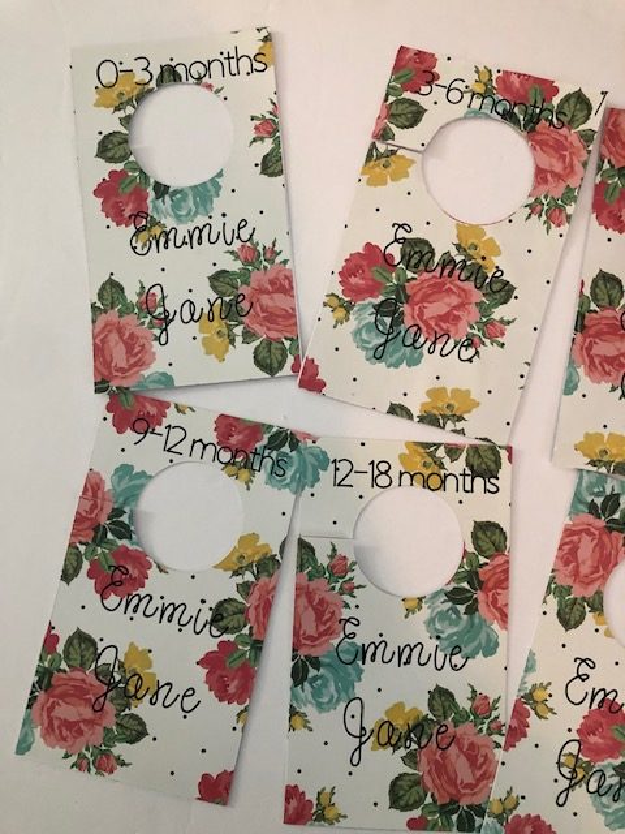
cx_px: 312
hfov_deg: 49.7
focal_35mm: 28
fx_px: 674
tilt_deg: -85.4
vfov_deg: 63.4
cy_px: 417
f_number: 1.8
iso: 64
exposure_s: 1/15
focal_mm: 3.99
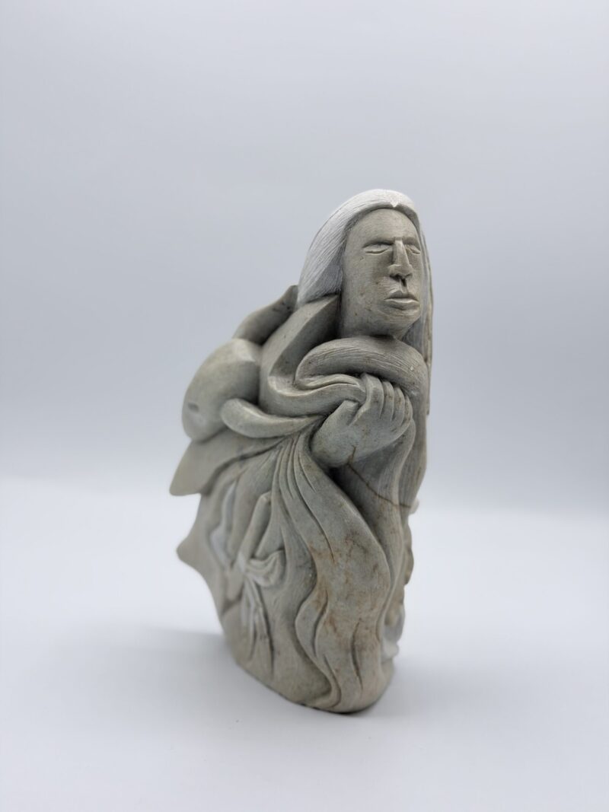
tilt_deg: -6.3
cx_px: 304
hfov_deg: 30.3
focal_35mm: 48
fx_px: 1126
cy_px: 406
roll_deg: -2.5
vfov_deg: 39.7
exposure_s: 1/1608
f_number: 1.78
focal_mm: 6.76
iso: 64
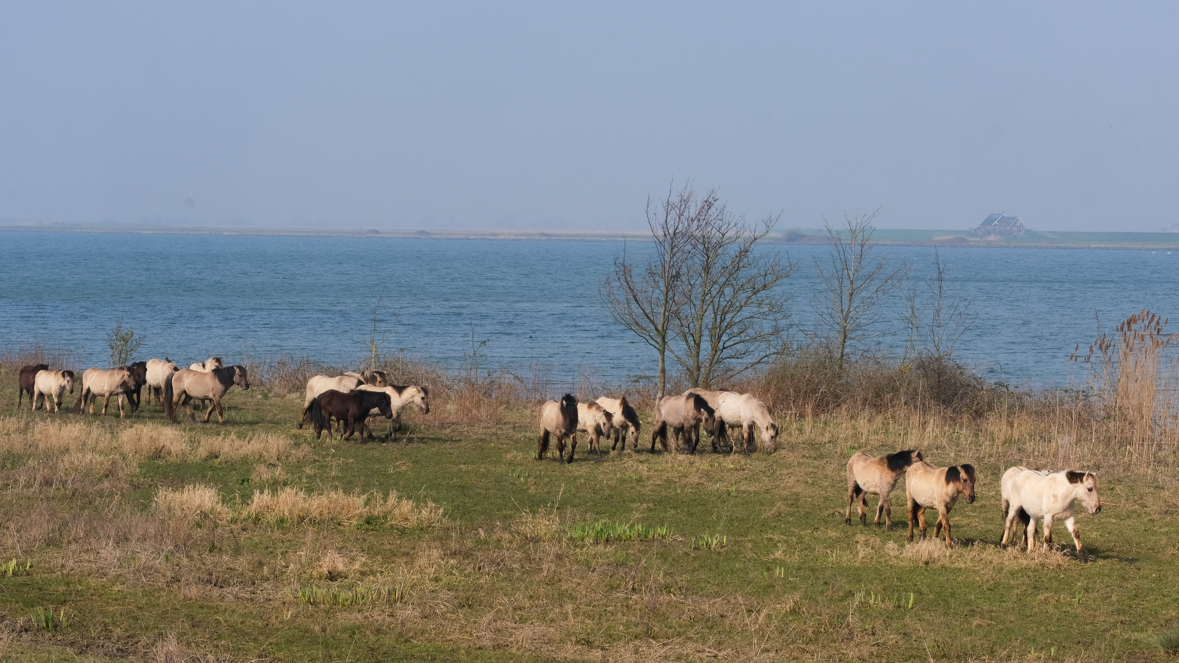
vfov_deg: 8.8
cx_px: 579
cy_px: 427
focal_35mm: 138
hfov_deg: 15.6
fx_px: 4314
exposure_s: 1/120
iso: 160
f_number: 16
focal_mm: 80
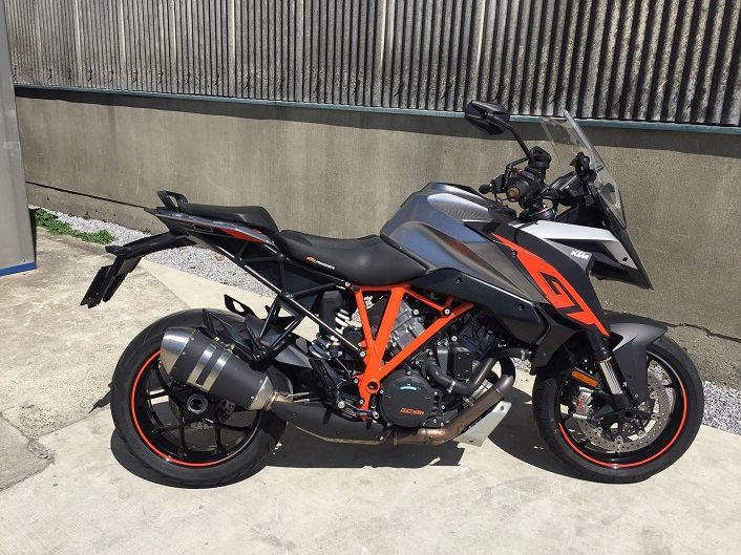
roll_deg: -0.6
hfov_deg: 61.7
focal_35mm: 29
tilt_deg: -19.2
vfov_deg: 48.2
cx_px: 370
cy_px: 278
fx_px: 621
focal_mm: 4.15
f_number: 2.2
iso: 32
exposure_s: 1/2639
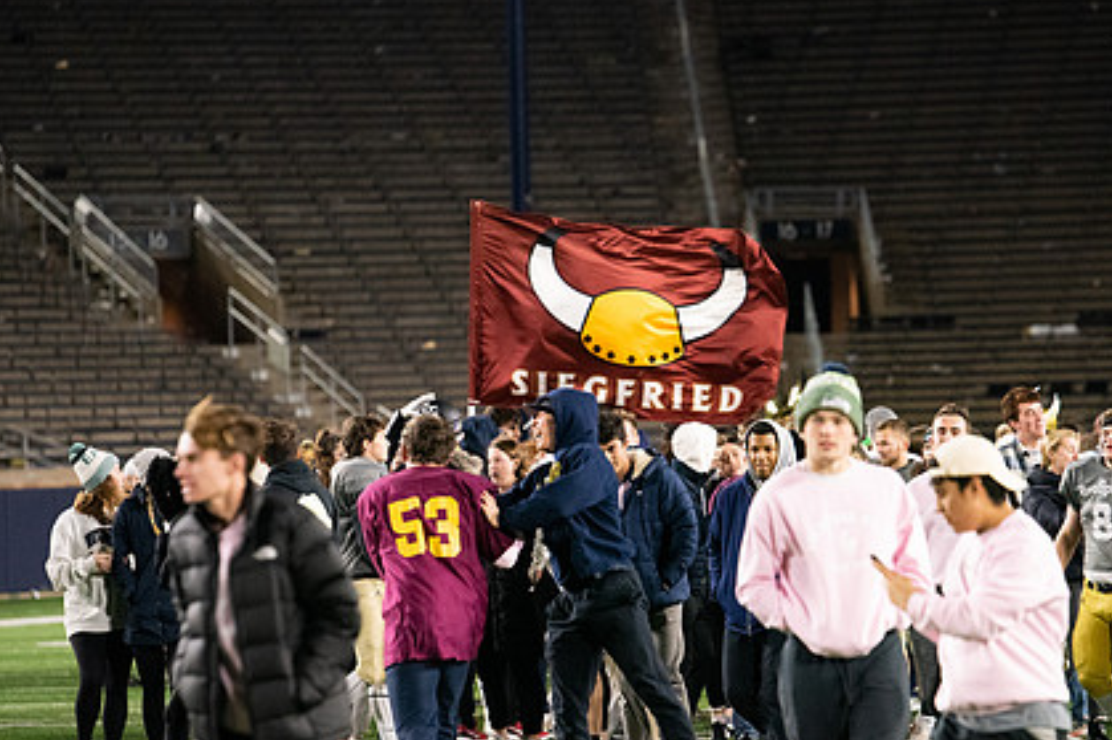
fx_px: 8552
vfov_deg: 5.0
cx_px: 600
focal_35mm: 277
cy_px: 434
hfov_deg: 7.4
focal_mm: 200
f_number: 4
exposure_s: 1/500
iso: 6400
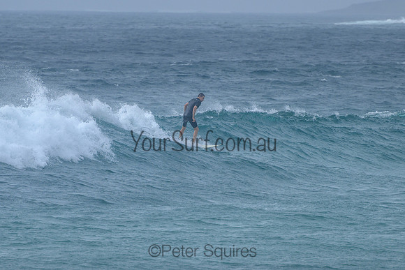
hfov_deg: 3.7
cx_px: 232
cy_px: 168
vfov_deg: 2.5
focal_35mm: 550
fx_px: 6192
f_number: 7.1
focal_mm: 400
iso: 500
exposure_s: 1/2000
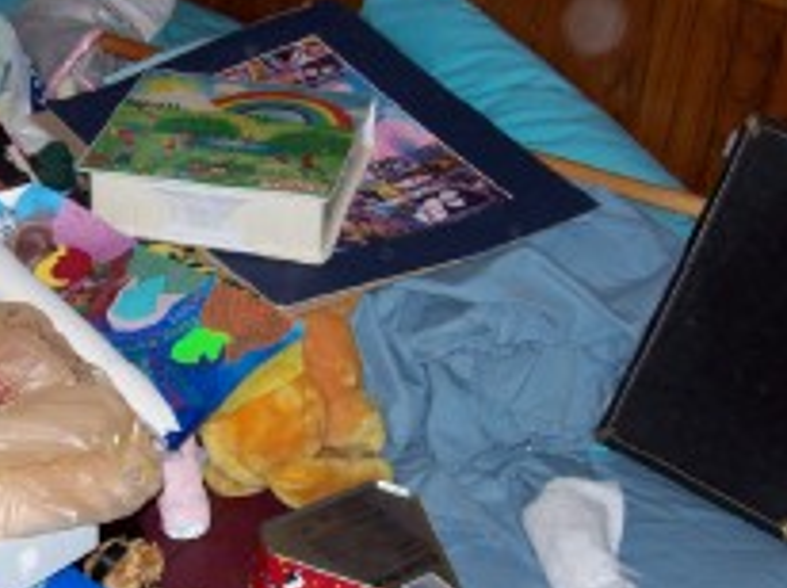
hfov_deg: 27.5
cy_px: 319
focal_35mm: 70
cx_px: 210
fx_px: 1590
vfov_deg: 21.0
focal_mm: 6
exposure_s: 1/64
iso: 80
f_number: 2.7
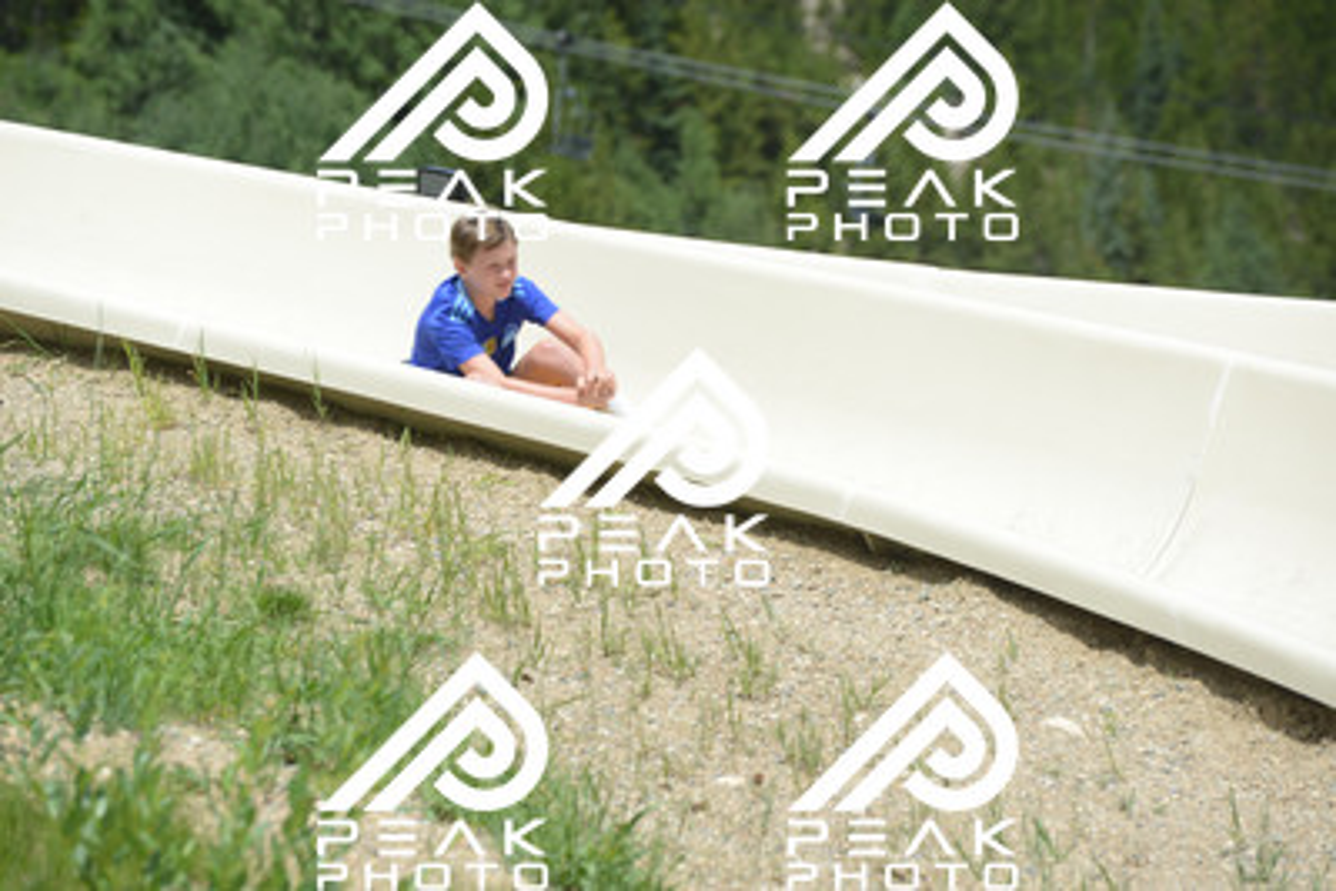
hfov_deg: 10.5
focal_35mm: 195
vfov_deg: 7.0
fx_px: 7239
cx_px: 668
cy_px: 446
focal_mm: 195
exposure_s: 1/640
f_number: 6.3
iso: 200
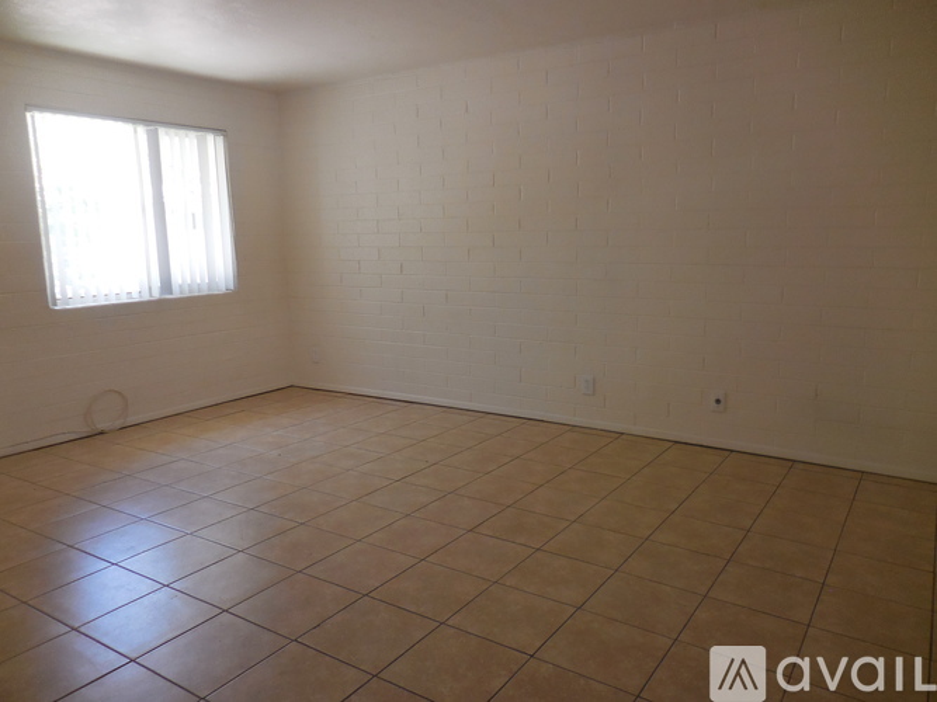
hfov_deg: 69.4
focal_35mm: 25
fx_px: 677
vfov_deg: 54.9
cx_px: 468
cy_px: 351
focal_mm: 4.5
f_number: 3.3
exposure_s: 1/30
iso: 180
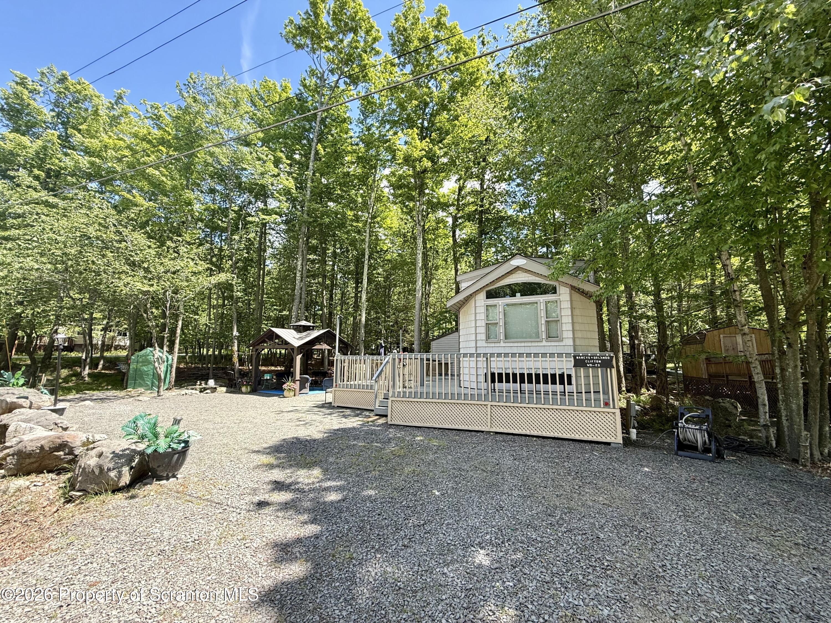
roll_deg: -0.6
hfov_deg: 102.1
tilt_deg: +9.3
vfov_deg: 85.7
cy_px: 312
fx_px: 336
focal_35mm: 14
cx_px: 416
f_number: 2.2
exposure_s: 1/346
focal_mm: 2.22
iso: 50
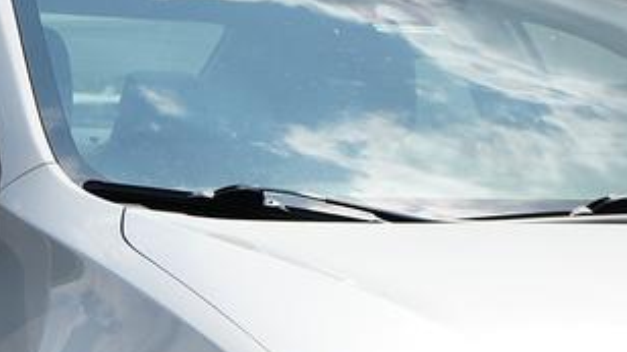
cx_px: 480
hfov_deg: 11.7
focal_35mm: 183
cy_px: 437
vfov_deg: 6.6
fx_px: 3041
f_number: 5
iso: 100
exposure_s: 1/1000
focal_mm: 42
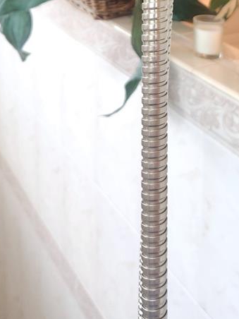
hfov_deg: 24.0
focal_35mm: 61
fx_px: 562
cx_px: 138
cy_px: -28
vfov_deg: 28.8
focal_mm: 5.4
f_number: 1.8
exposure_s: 1/120
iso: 200
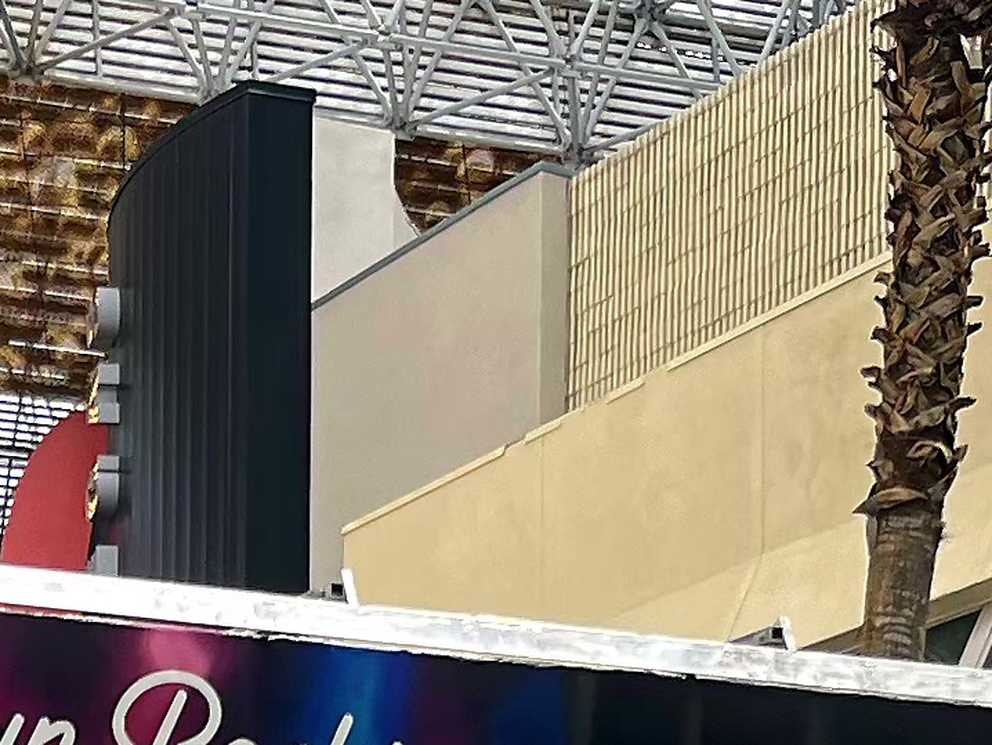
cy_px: 1374
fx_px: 4185
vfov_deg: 9.6
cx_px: 68
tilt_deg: +1.8
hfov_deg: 13.4
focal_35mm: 146
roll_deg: -0.7
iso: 50
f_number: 1.6
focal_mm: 5.1
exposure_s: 1/1667
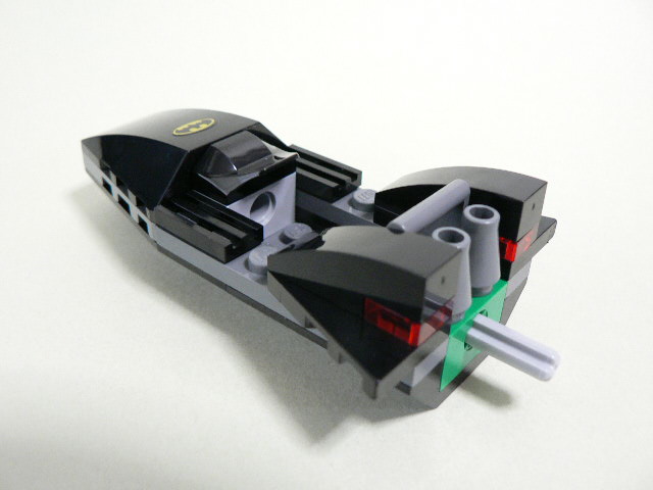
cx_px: 326
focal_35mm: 36
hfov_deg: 51.4
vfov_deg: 39.7
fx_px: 679
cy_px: 245
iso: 200
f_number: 2.8
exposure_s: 1/13
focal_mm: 6
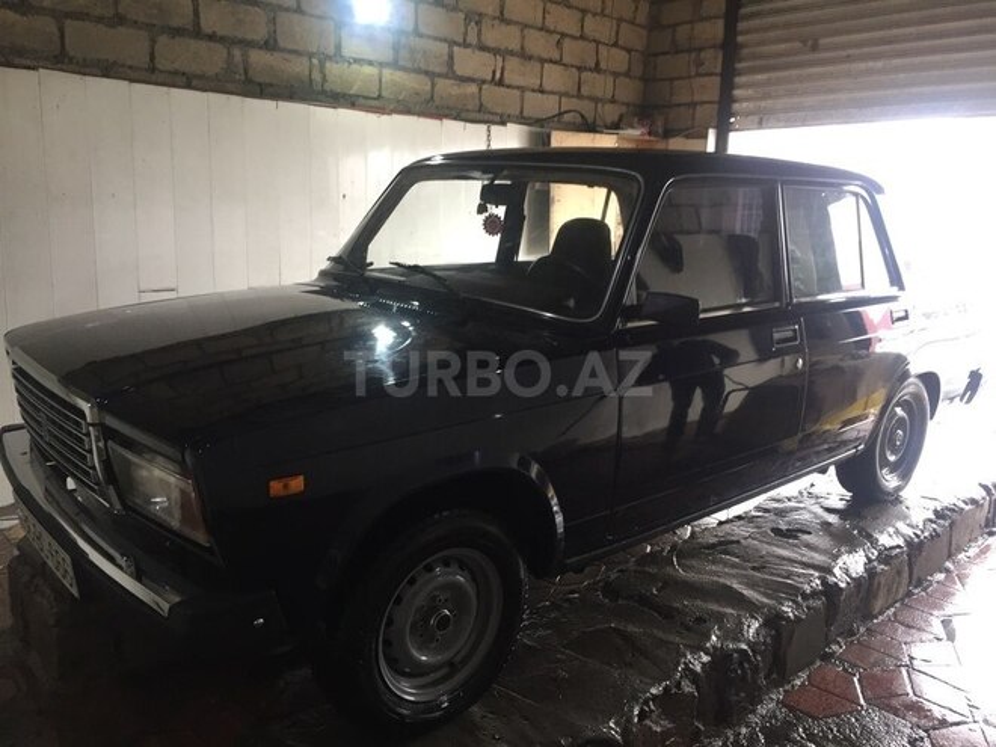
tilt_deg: -12.3
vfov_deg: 48.2
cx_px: 498
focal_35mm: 29
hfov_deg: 61.7
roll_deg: -1.2
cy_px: 374
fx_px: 834
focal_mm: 4.15
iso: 160
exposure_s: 1/33
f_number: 2.2
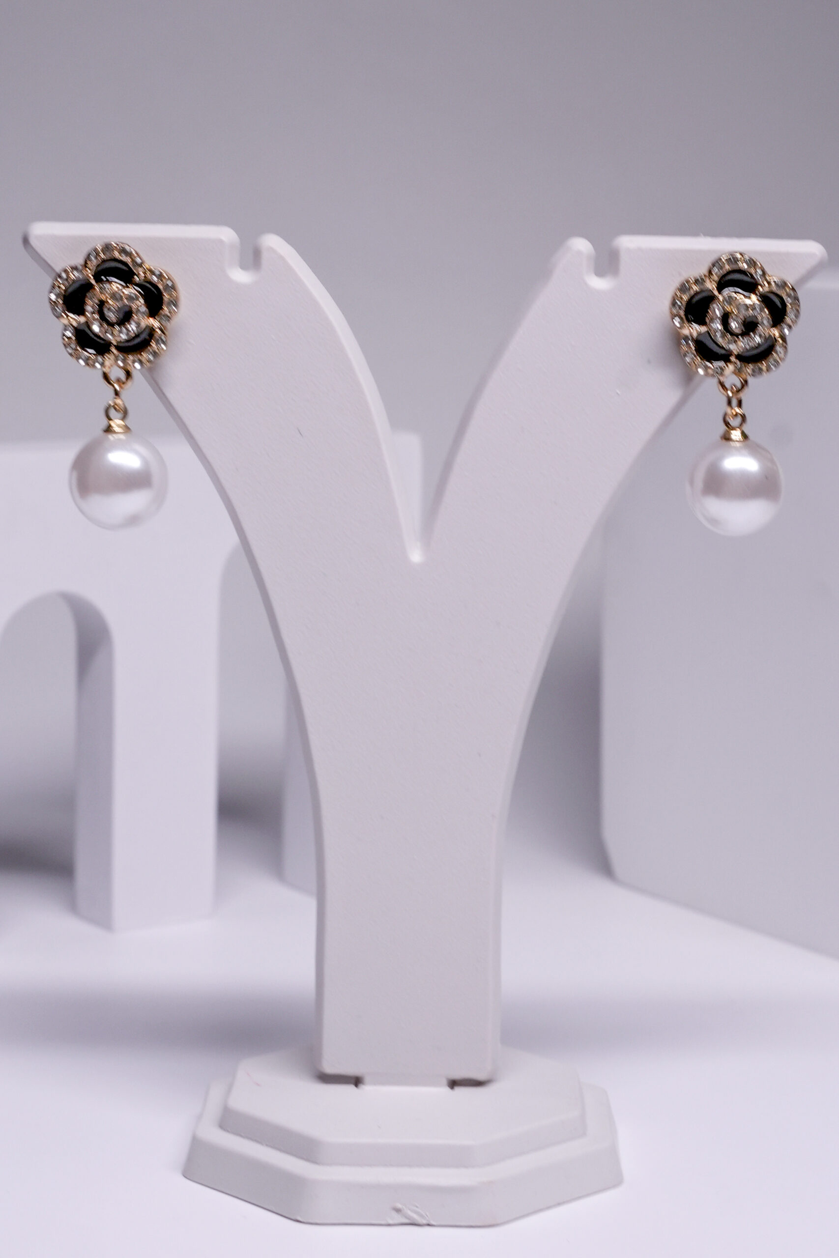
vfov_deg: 38.2
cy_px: 629
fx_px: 1817
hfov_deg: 26.0
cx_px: 420
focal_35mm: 52
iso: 400
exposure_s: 1/100
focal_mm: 35
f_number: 9
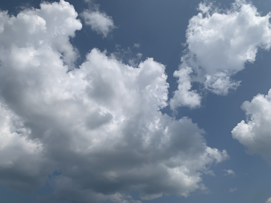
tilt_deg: +39.8
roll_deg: -0.3
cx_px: 136
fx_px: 211
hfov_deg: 65.3
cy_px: 102
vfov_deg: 51.3
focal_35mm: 27
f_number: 1.8
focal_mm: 4.25
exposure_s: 1/8000
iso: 25
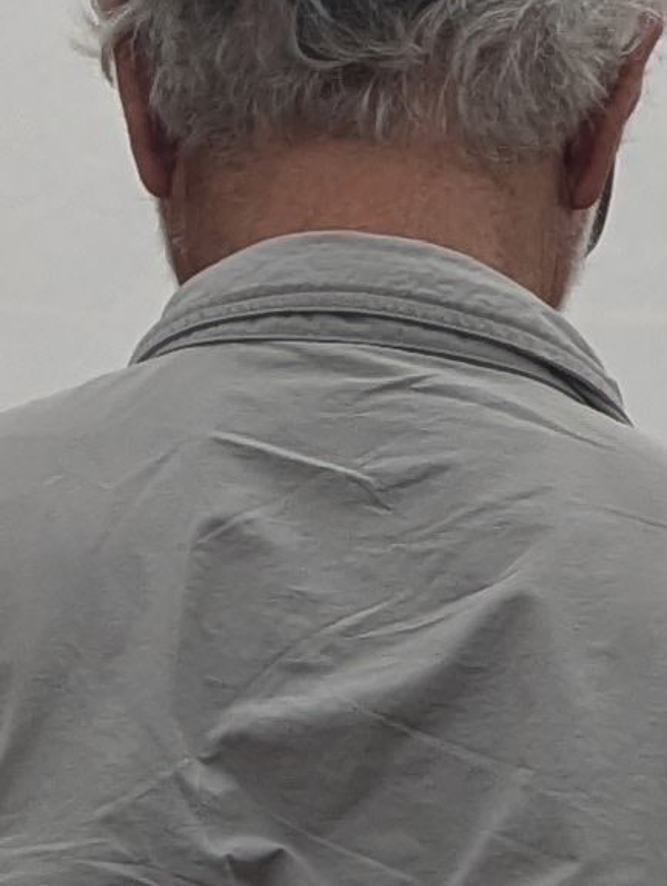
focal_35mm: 752
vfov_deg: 2.6
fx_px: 19270
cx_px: -715
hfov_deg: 2.0
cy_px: -643
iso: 38
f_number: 3.5
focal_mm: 19
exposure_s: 1/103
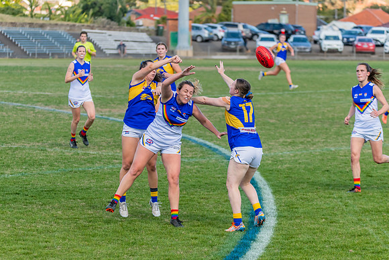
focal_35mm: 169
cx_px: 169
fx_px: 1831
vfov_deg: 8.1
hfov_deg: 12.1
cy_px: 113
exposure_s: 1/1600
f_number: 5
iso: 800
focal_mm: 150
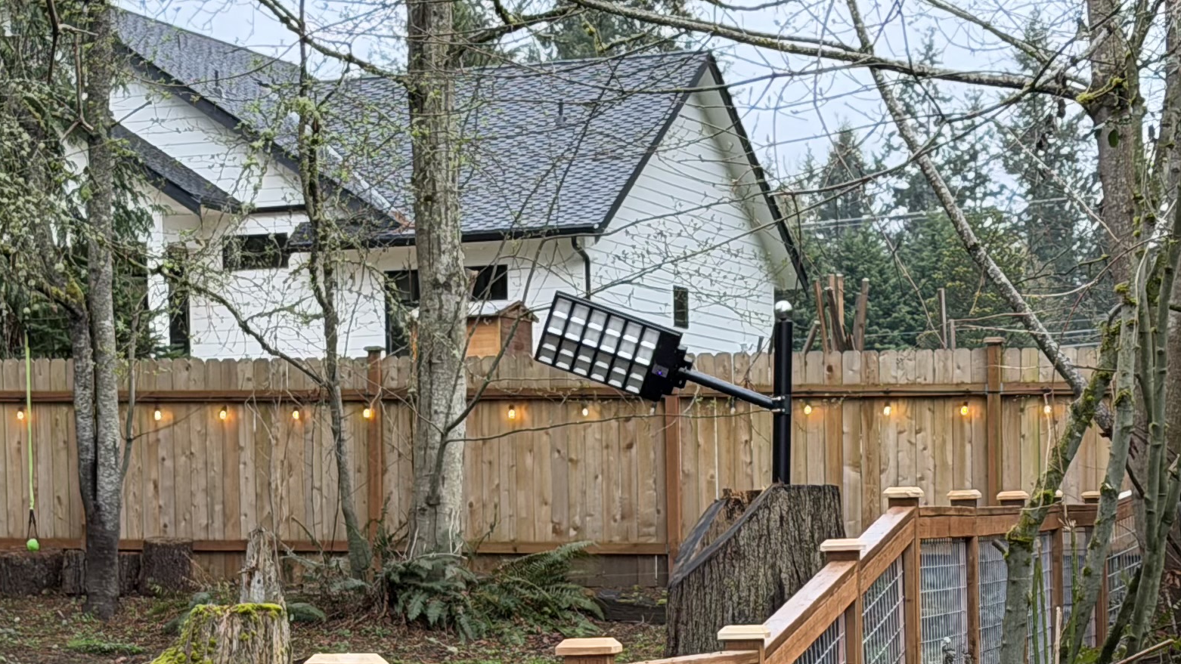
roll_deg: +2.2
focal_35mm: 135
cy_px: 840
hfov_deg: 15.8
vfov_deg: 8.9
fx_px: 4228
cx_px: 274
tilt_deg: -2.8
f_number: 1.78
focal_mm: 6.76
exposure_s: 1/200
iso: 64
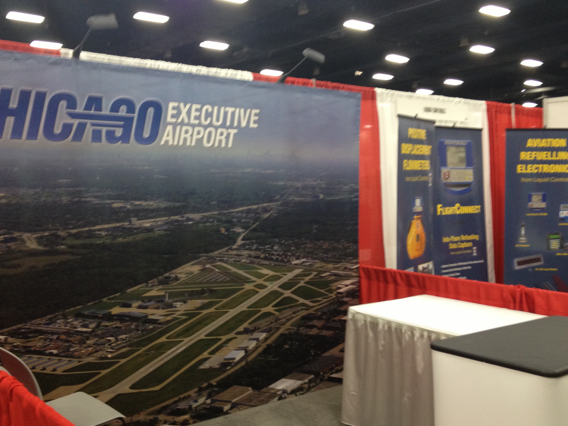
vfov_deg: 35.9
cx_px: 260
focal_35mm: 40
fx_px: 656
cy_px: 199
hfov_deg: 46.7
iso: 125
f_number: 2.4
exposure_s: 1/20
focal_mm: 4.28
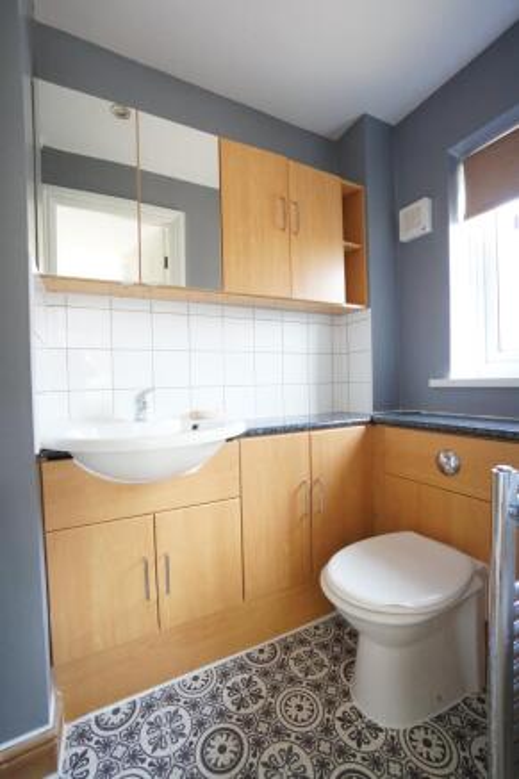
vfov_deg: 100.4
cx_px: 260
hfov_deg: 77.3
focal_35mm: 15
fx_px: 325
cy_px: 390
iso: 1250
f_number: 4
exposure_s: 1/60
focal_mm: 10
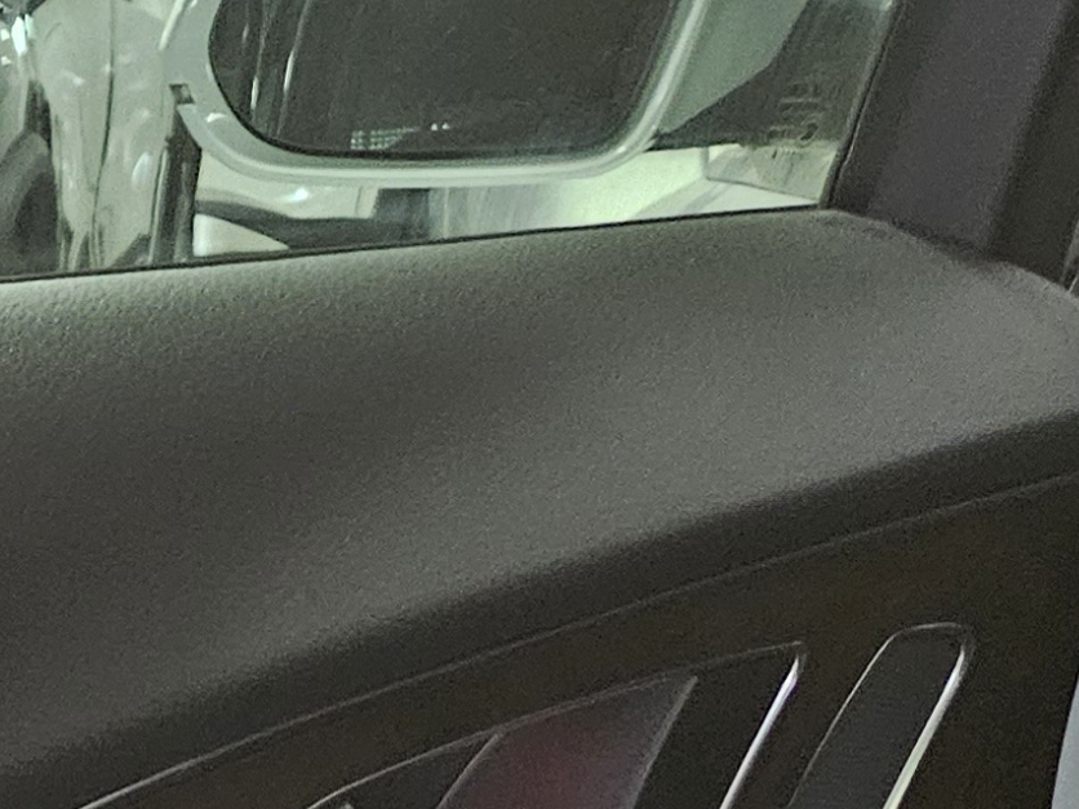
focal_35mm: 110
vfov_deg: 11.8
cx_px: -968
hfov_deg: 15.1
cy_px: 1719
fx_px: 3429
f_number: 1.8
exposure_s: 1/24
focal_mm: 5.4
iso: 800
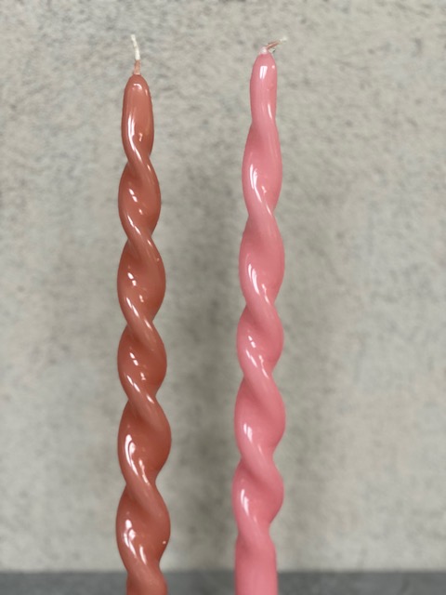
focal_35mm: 52
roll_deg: -0.9
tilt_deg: -14.2
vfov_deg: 36.8
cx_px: 223
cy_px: 298
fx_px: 893
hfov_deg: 28.0
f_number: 2
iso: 250
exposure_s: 1/106
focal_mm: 6
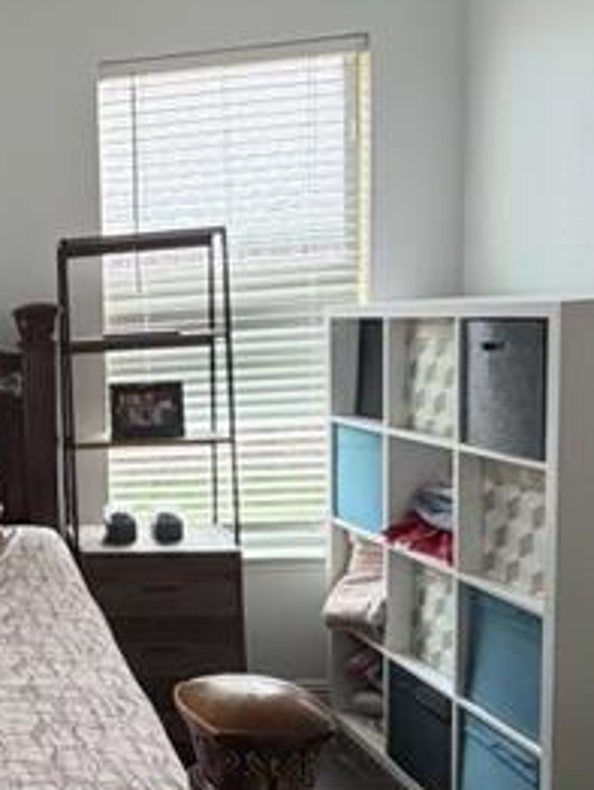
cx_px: -235
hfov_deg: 27.4
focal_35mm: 41
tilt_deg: -7.9
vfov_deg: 45.7
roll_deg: +5.6
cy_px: 437
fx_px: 937
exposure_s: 1/120
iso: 200
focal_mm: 2.22
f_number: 2.2
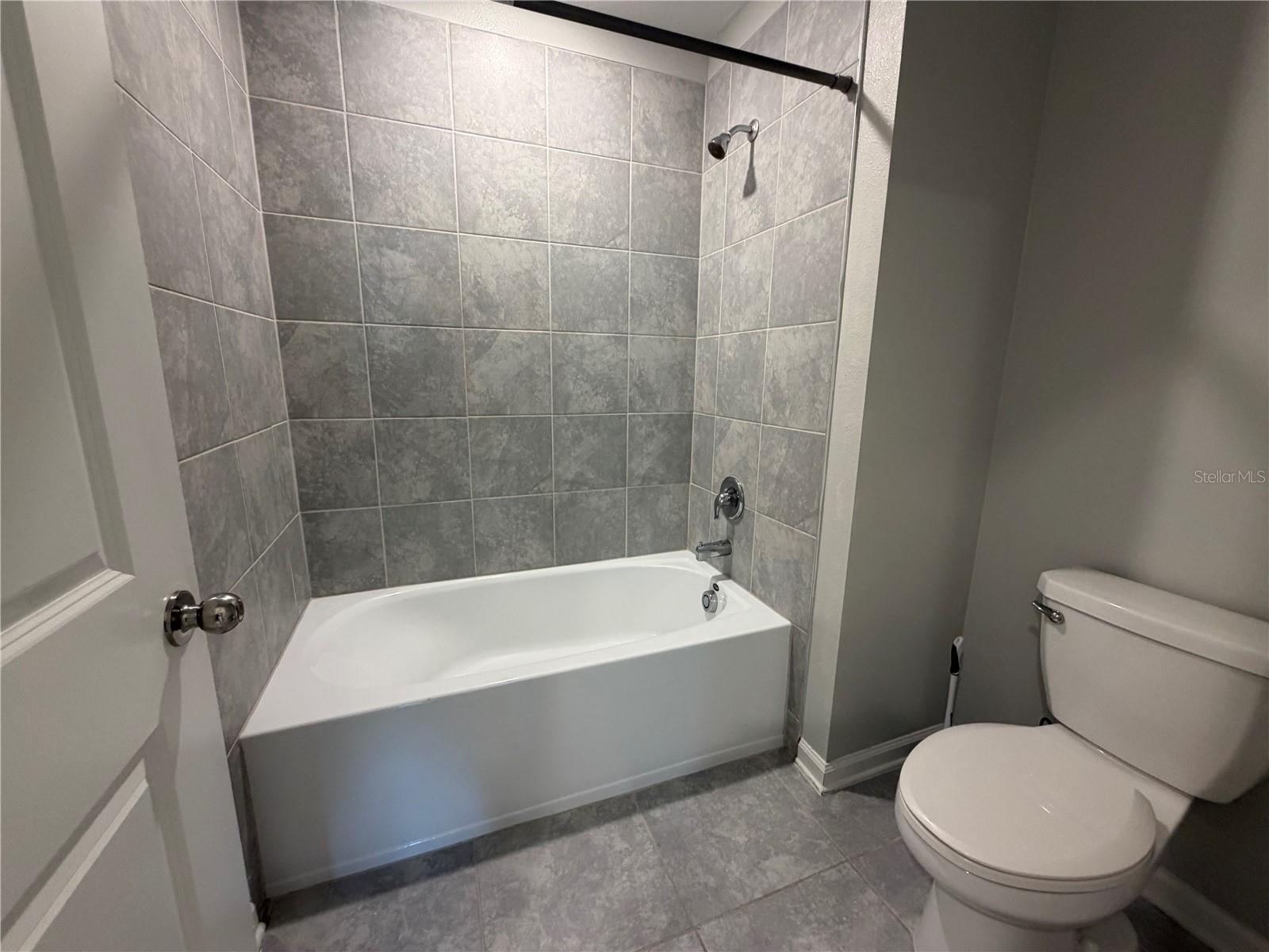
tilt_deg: -12.4
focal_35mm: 14
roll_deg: -0.8
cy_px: 476
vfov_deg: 85.7
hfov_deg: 102.1
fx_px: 513
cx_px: 634
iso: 250
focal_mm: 2.22
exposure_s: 1/60
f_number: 2.2
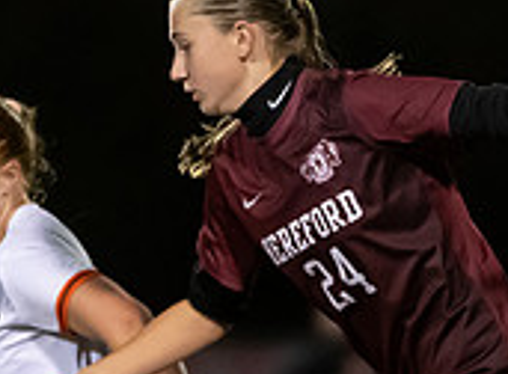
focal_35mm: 1394
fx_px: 20329
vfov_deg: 1.1
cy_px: 408
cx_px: 486
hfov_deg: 1.4
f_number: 2.8
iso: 8000
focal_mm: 300
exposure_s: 1/500
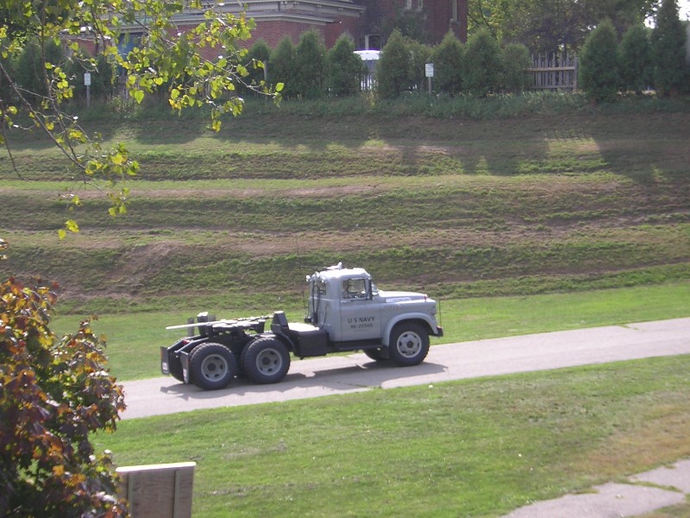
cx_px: 345
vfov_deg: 13.7
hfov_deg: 18.2
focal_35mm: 108
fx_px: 2153
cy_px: 259
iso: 100
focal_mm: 14.1
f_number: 4.7
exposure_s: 1/143
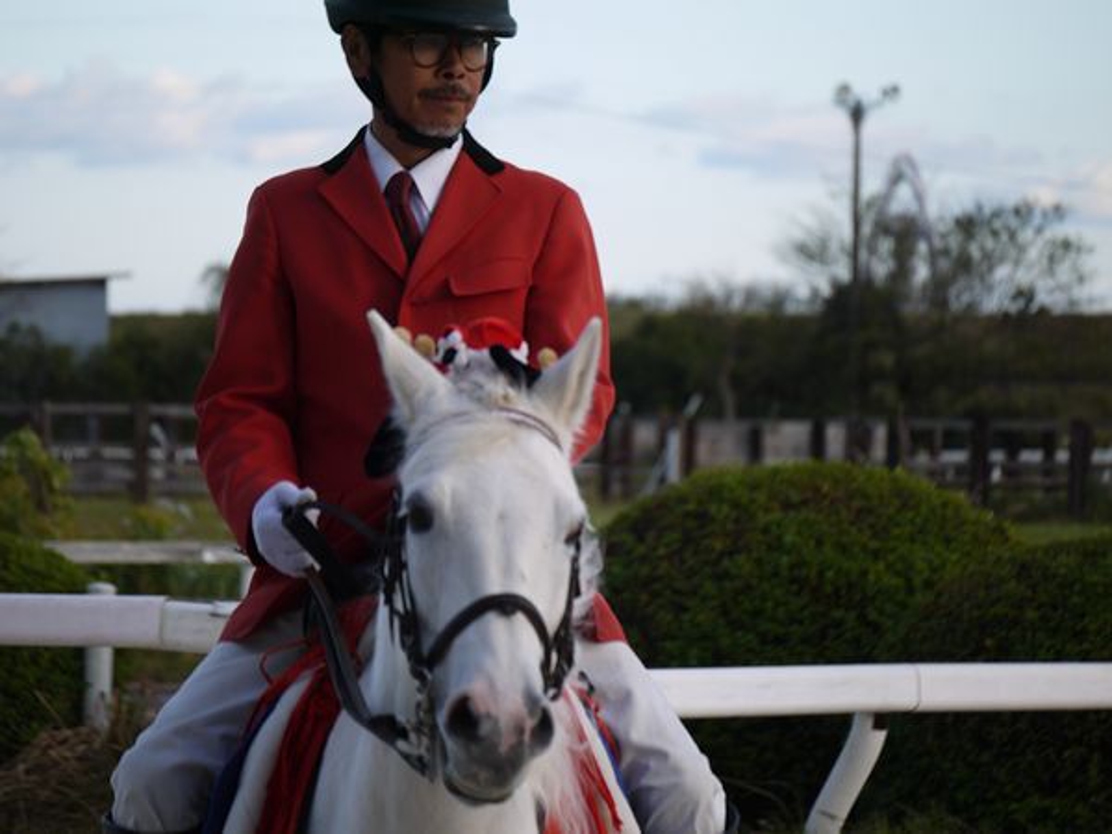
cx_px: 556
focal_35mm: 300
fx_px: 9637
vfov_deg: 5.0
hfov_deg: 6.6
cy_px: 417
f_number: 5.6
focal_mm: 150
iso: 160
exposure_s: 1/320
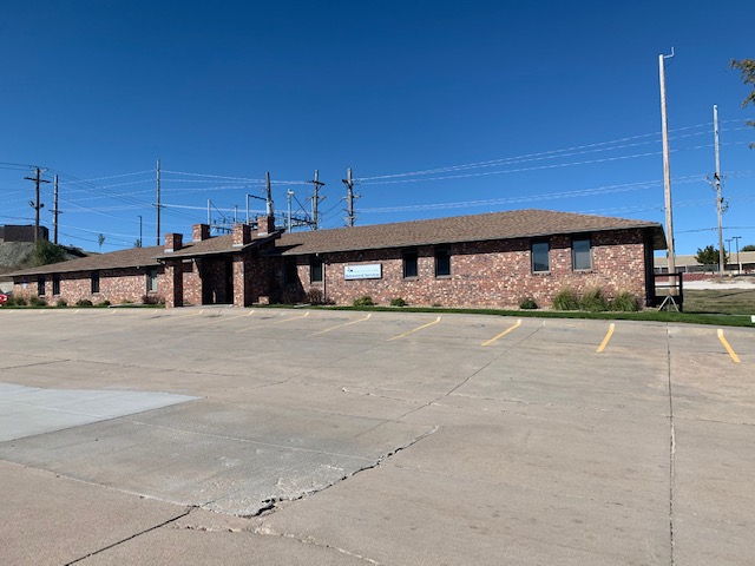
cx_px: 378
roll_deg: +1.3
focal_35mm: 26
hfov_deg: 67.3
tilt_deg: +2.2
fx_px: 567
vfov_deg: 53.1
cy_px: 283
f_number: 1.8
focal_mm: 4.25
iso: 25
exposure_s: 1/2833
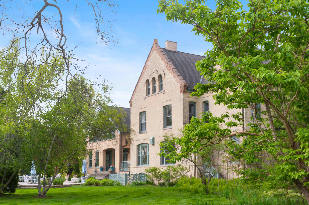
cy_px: 102
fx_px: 395
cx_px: 154
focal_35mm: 46
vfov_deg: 29.2
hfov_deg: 42.8
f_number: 8
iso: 400
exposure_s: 1/400
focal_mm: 46
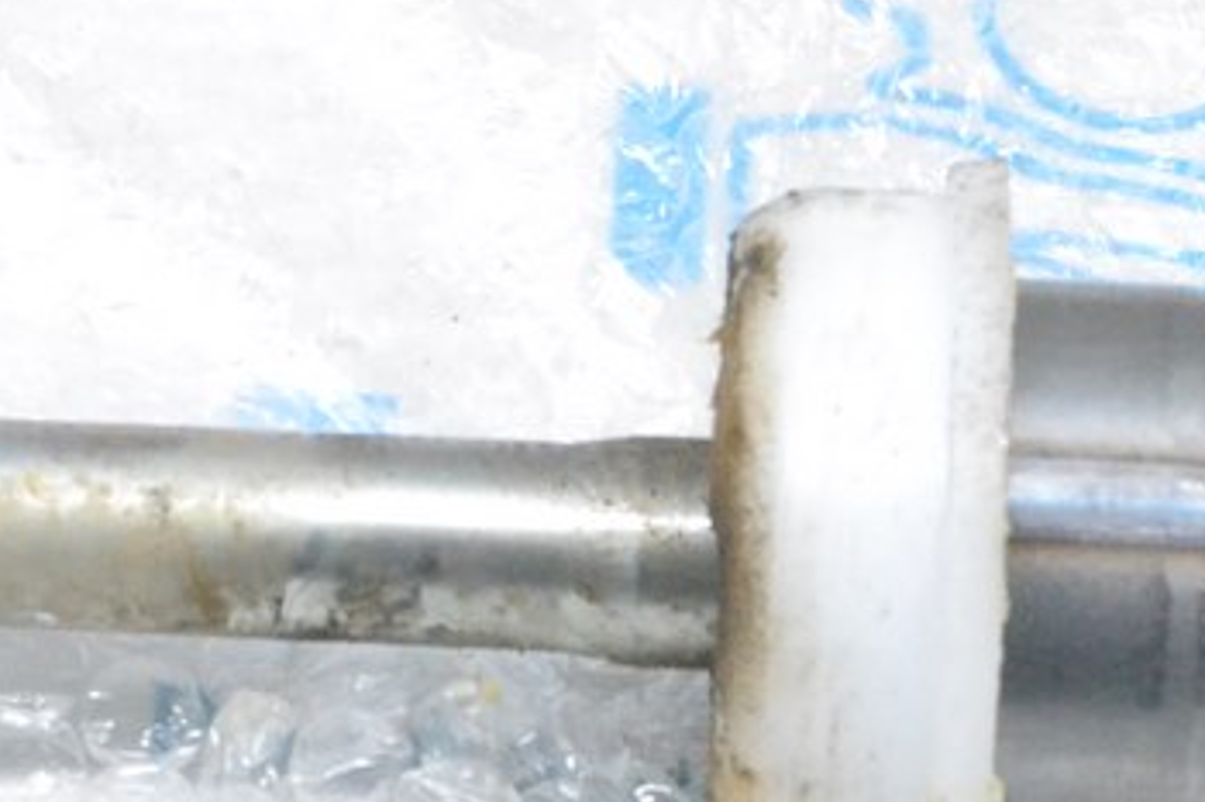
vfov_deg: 5.7
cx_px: 72
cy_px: 243
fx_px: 8078
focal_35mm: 241
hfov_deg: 8.5
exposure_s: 1/160
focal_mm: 55
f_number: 9
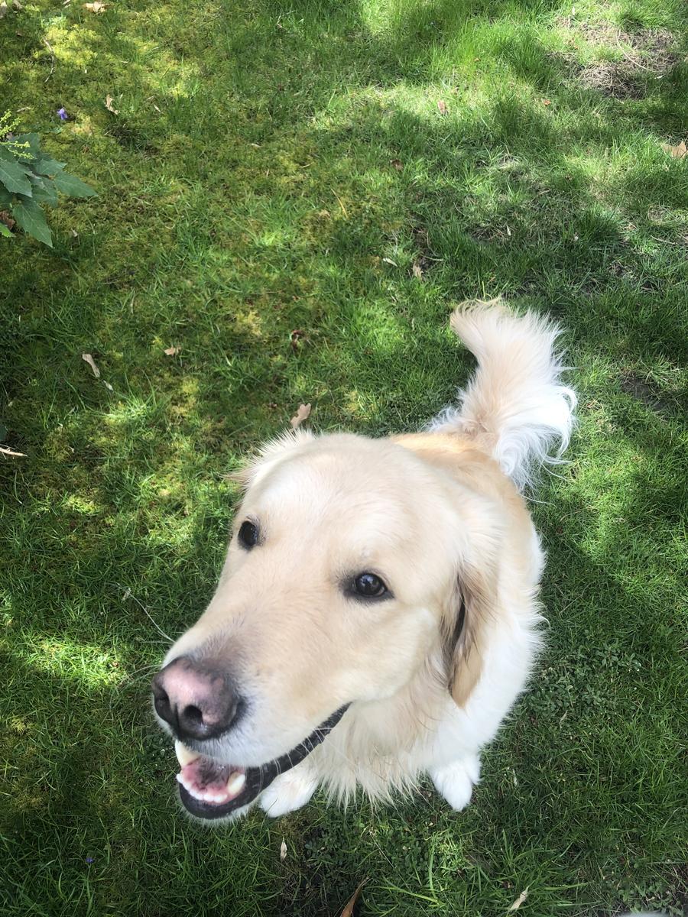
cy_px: 458
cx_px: 344
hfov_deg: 49.7
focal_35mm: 28
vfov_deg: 63.4
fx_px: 742
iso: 20
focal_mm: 3.99
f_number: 1.8
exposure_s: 1/352
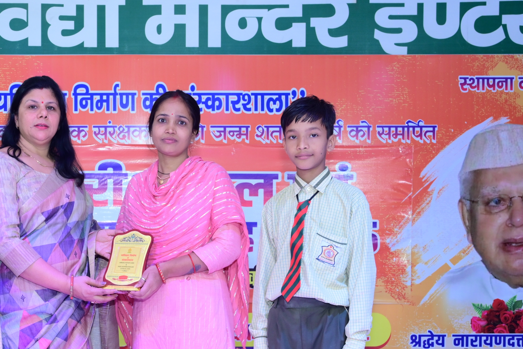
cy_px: 303
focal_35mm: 68
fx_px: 988
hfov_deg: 28.9
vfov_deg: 19.7
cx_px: 95
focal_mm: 39
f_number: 5.6
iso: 1600
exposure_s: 1/160
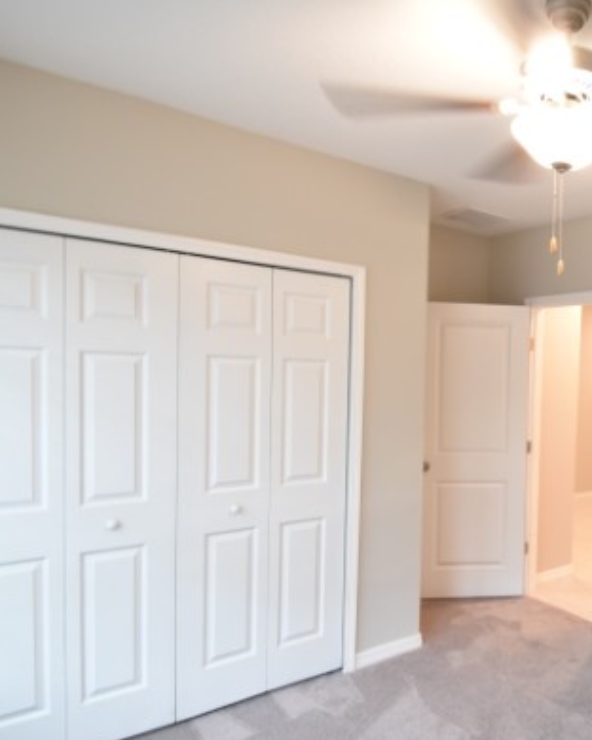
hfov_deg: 48.0
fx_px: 569
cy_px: 397
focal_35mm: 26
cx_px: 554
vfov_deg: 65.9
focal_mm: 10
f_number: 3.5
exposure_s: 1/30
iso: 800
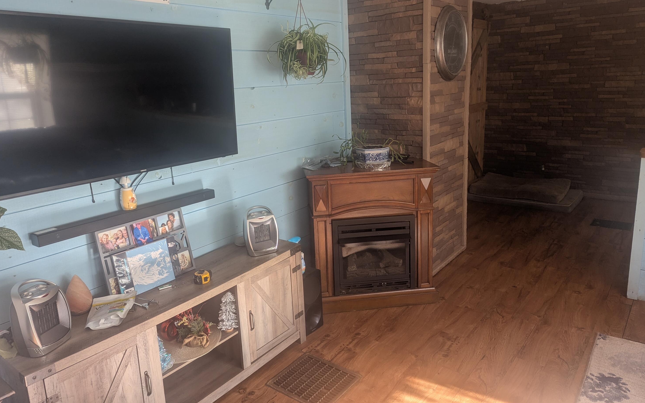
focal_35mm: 26
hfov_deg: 70.4
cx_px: 321
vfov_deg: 47.5
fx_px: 457
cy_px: 177
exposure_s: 1/82.7
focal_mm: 6.81
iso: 77
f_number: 1.85
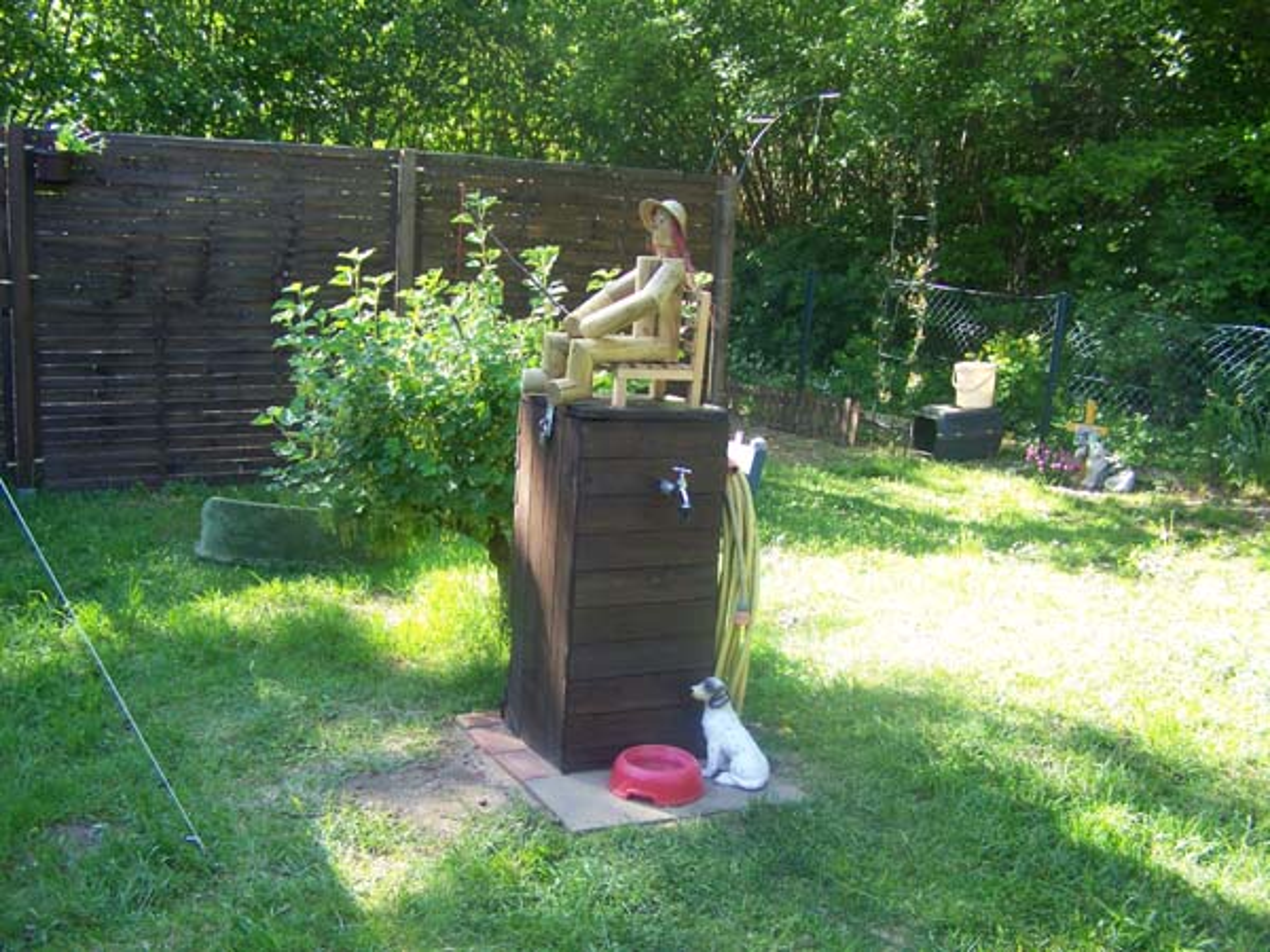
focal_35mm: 38
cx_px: 635
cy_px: 476
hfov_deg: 49.0
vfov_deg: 37.7
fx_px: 1394
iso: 160
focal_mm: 6.3
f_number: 2.8
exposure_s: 1/160
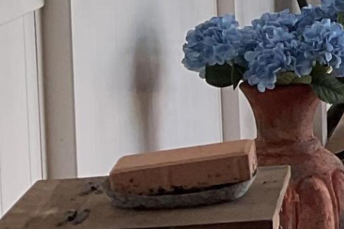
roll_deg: -2.2
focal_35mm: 164
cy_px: -112
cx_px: 905
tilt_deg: -3.7
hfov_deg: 10.3
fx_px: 1567
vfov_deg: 8.2
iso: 16
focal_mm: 3
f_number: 1.8
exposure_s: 1/283
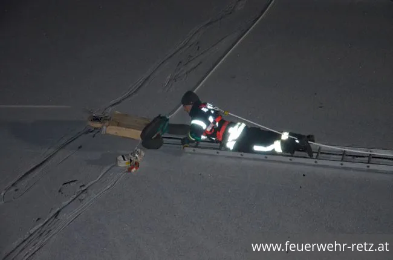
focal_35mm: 99
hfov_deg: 20.7
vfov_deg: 13.8
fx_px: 1078
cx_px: 196
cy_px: 130
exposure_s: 1/60
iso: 3200
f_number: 5.3
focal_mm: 66
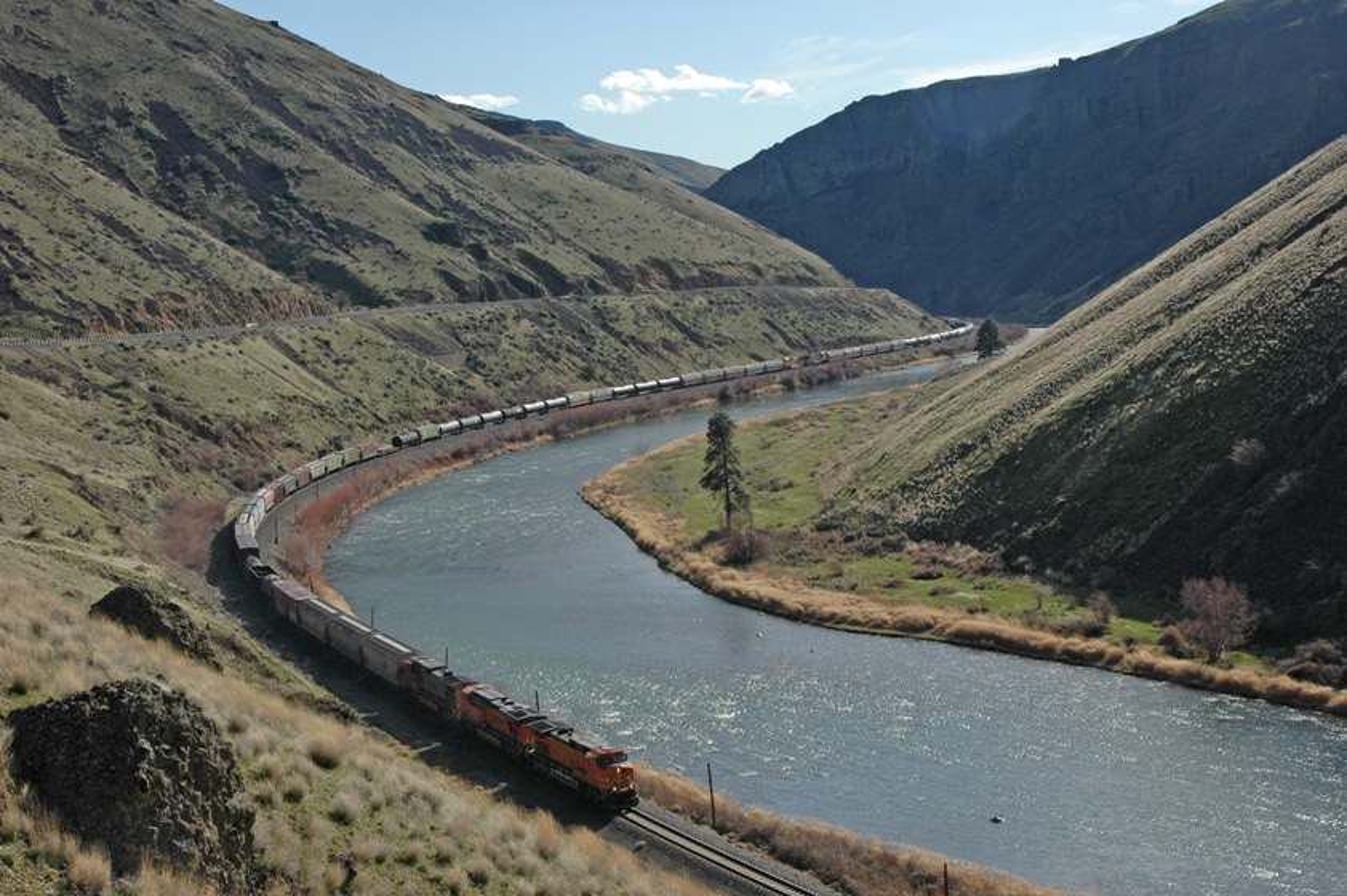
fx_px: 2131
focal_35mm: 57
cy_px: 448
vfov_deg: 23.7
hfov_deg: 35.1
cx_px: 674
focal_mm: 38
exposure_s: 1/320
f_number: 9
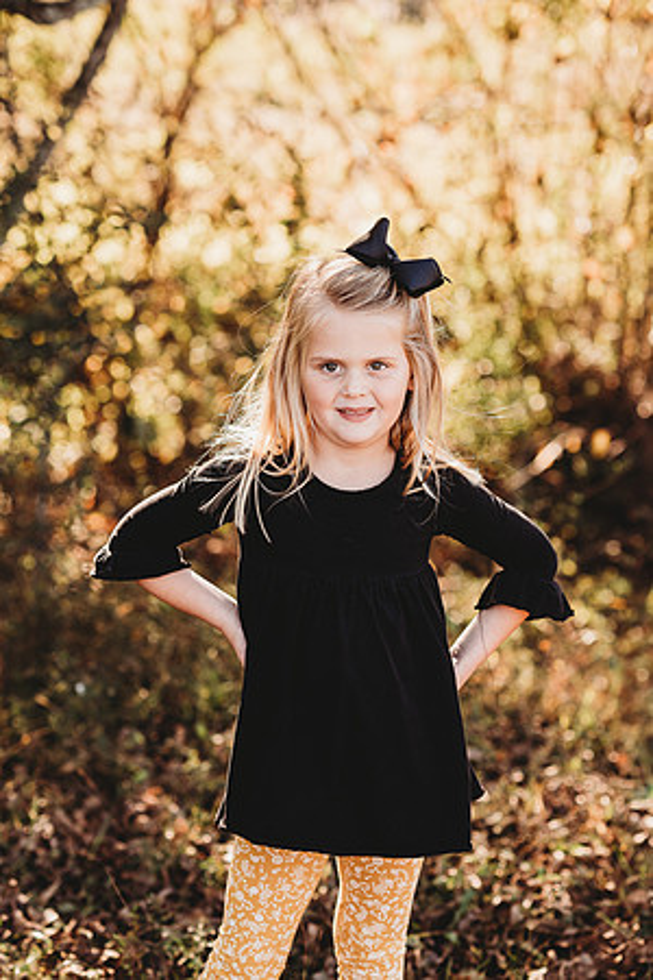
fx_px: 2313
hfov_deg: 16.1
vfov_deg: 23.9
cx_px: 326
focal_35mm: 85
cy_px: 490
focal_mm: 85
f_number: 2.8
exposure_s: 1/250
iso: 160
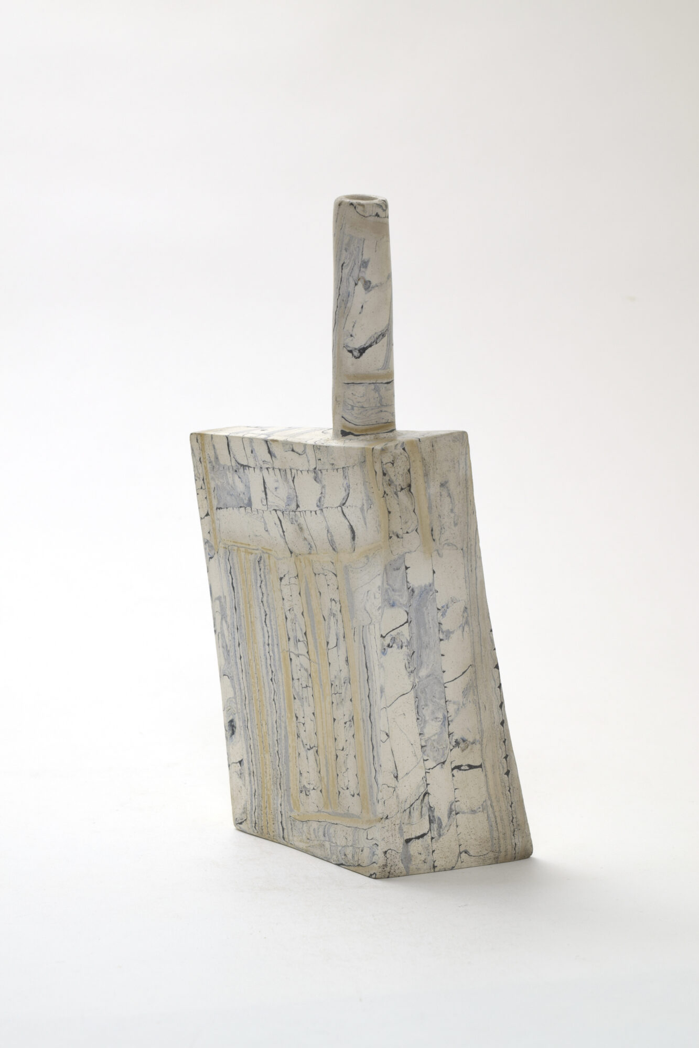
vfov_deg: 33.4
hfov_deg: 22.6
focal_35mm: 60
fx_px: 1748
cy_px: 524
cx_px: 350
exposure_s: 1/20
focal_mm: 40
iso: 100
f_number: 11
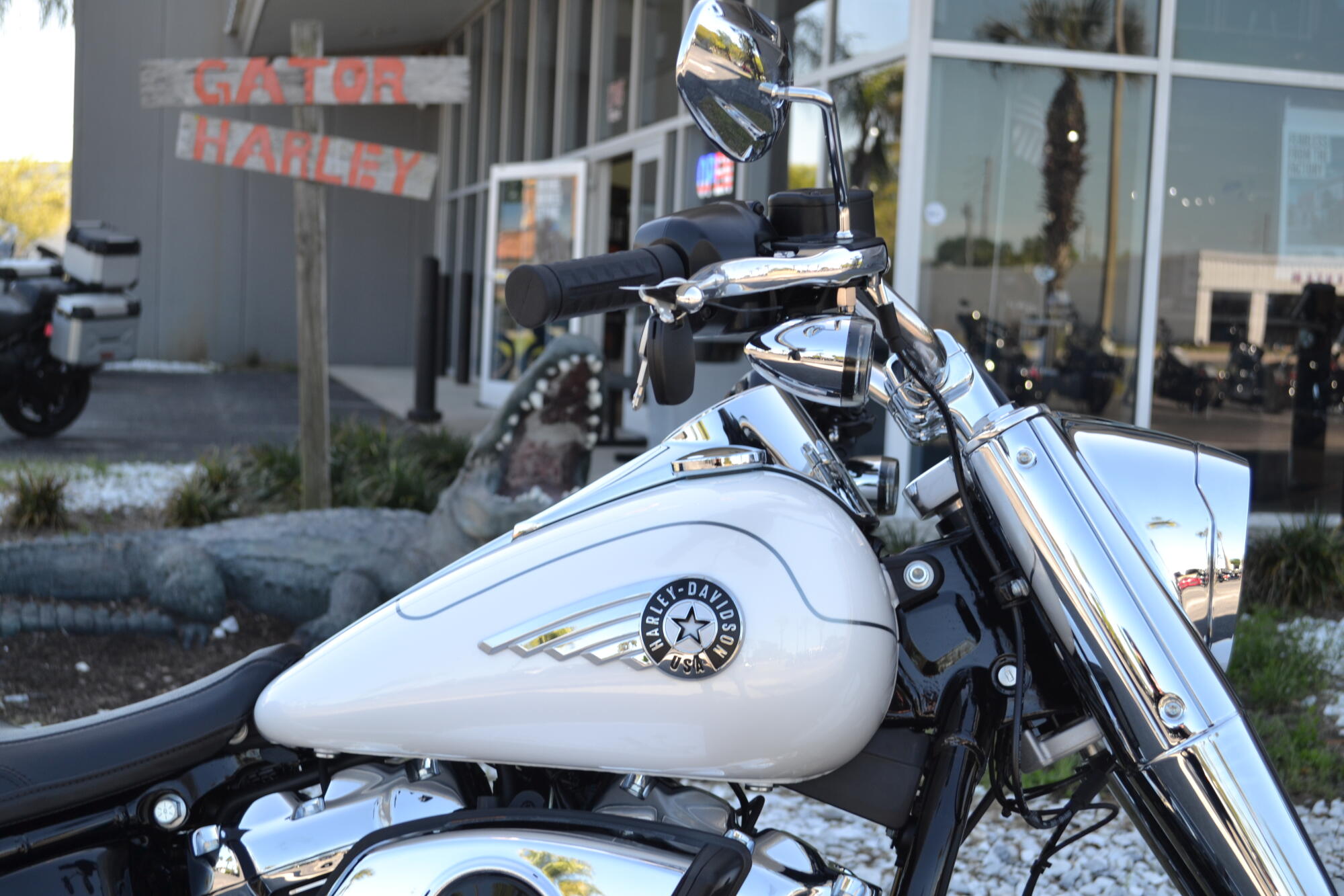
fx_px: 1904
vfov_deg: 26.5
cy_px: 448
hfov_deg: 38.9
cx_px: 672
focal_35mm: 51
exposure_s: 1/125
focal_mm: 34
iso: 140
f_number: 5.6
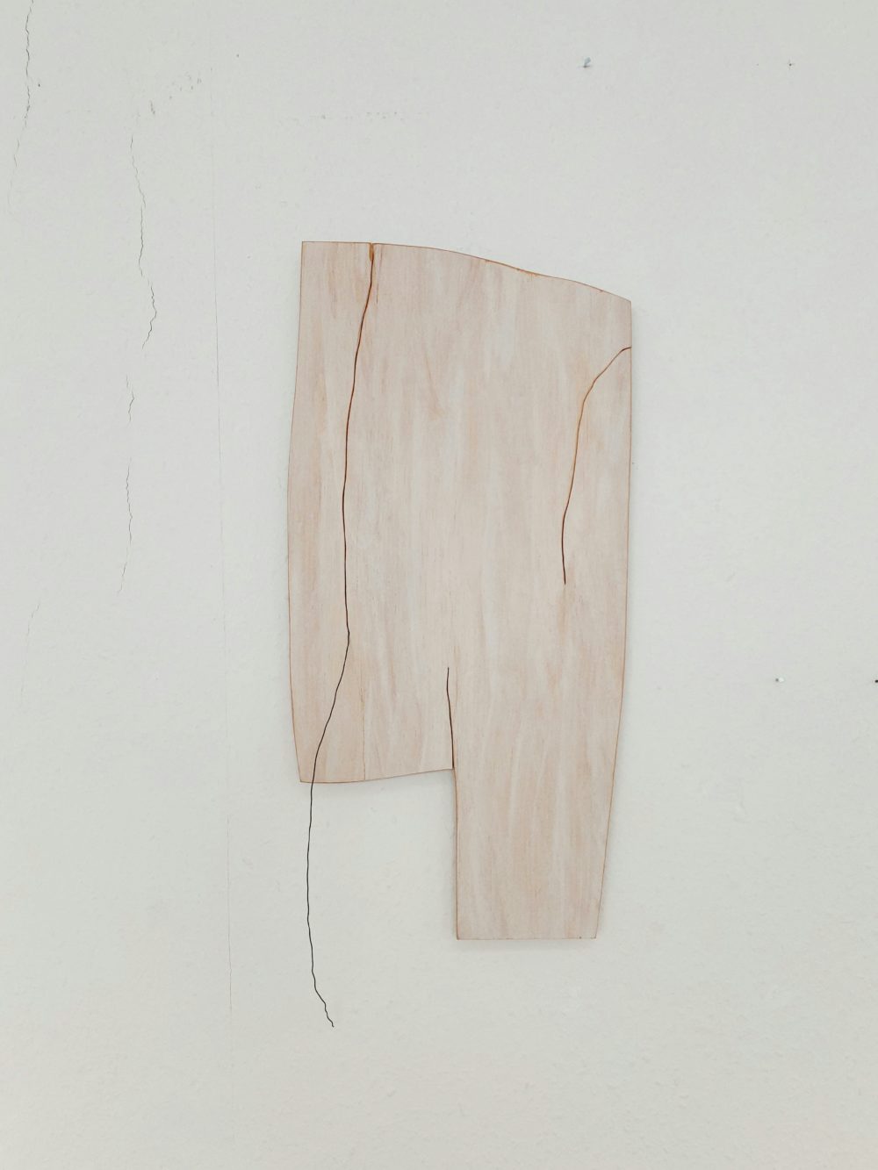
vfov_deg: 69.4
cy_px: 585
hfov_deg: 54.9
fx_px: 845
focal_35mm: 25
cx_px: 439
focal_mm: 5.23
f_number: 1.8
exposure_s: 1/50
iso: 125
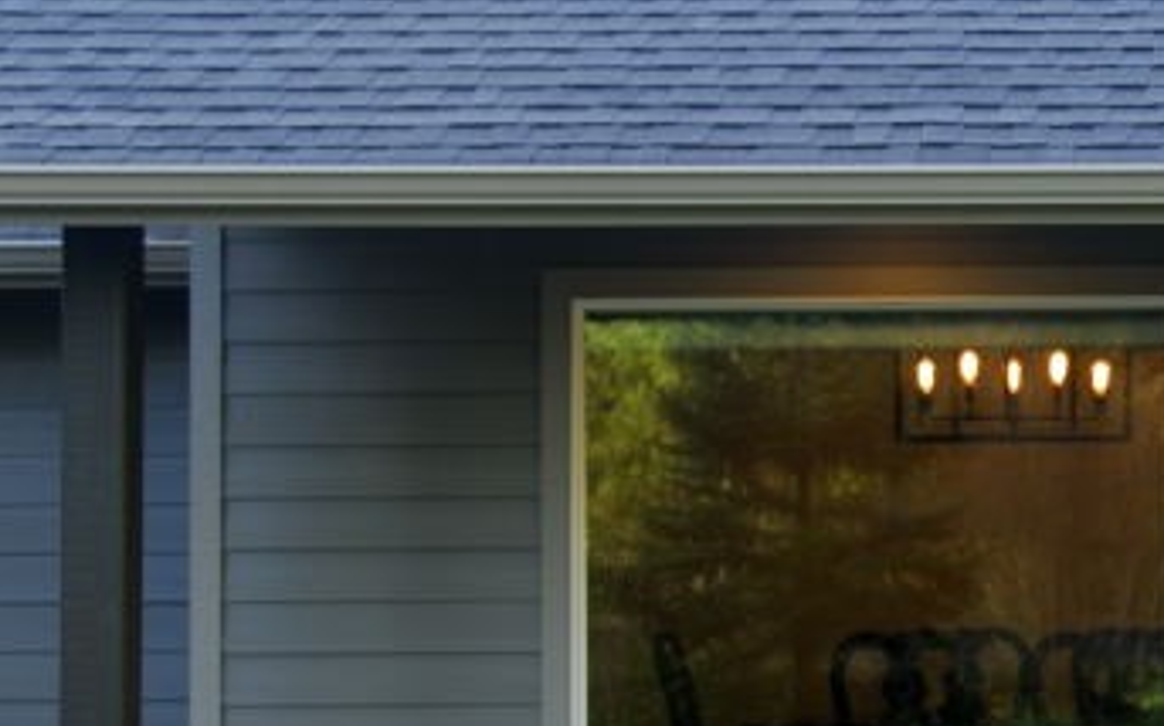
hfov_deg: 15.3
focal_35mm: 133
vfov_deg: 9.9
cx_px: 1344
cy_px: 443
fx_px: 4202
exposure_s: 1/30
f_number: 4
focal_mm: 29
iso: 100
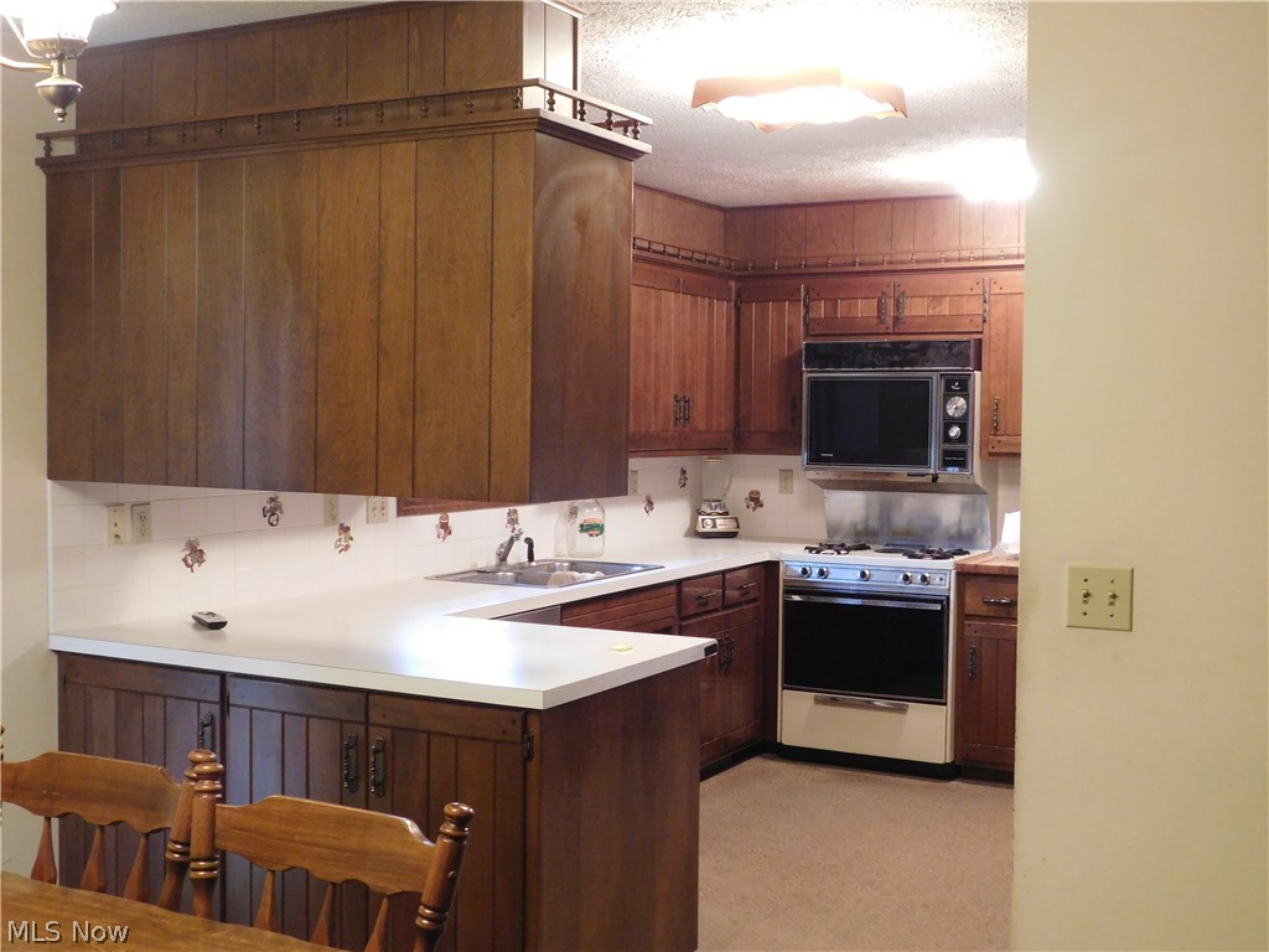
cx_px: 634
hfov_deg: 46.8
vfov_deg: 36.0
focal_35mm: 40
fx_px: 1466
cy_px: 476
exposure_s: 1/13
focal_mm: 7.1
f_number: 3.6
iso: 400
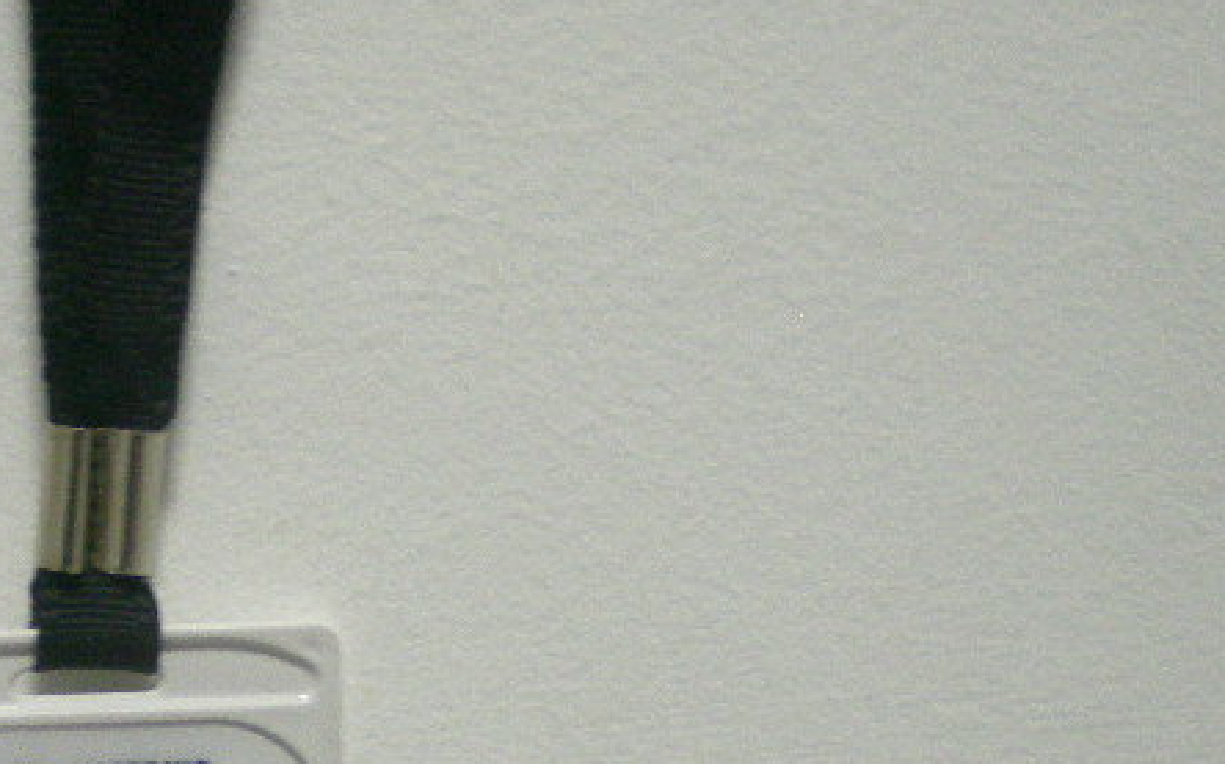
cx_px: 188
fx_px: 3103
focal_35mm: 93
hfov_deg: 21.9
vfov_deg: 13.8
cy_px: 792
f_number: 3.1
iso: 200
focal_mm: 6.3
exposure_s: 1/32.8
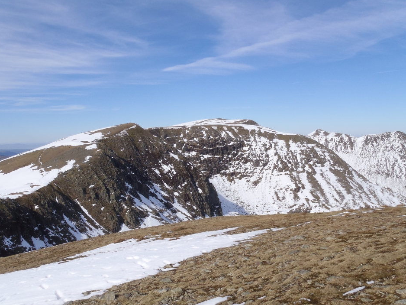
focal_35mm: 32
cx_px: 181
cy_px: 159
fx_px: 375
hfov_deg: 56.7
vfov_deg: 44.2
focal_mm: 5
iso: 80
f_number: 5.6
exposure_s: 1/500
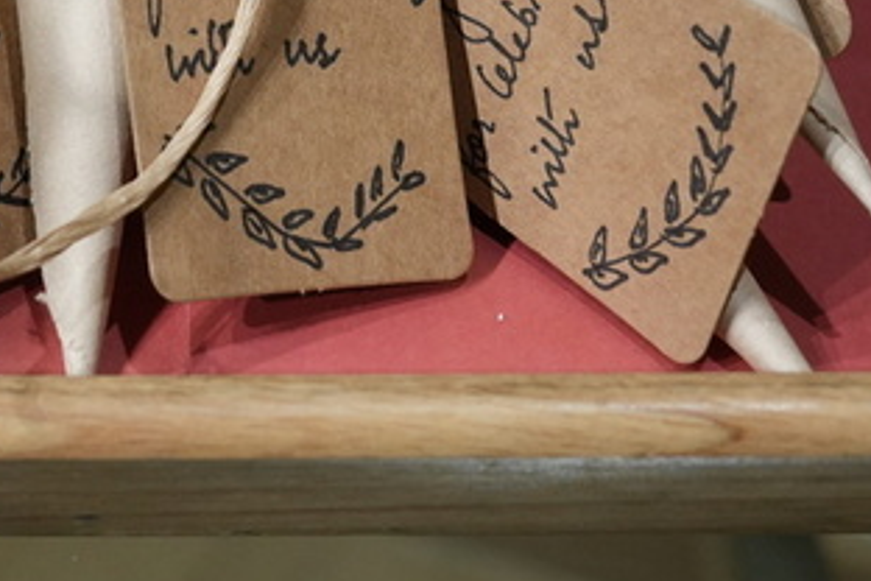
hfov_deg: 14.3
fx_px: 3435
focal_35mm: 142
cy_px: -377
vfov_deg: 9.3
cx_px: 36
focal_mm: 41
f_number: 6.3
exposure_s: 1/200
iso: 2000
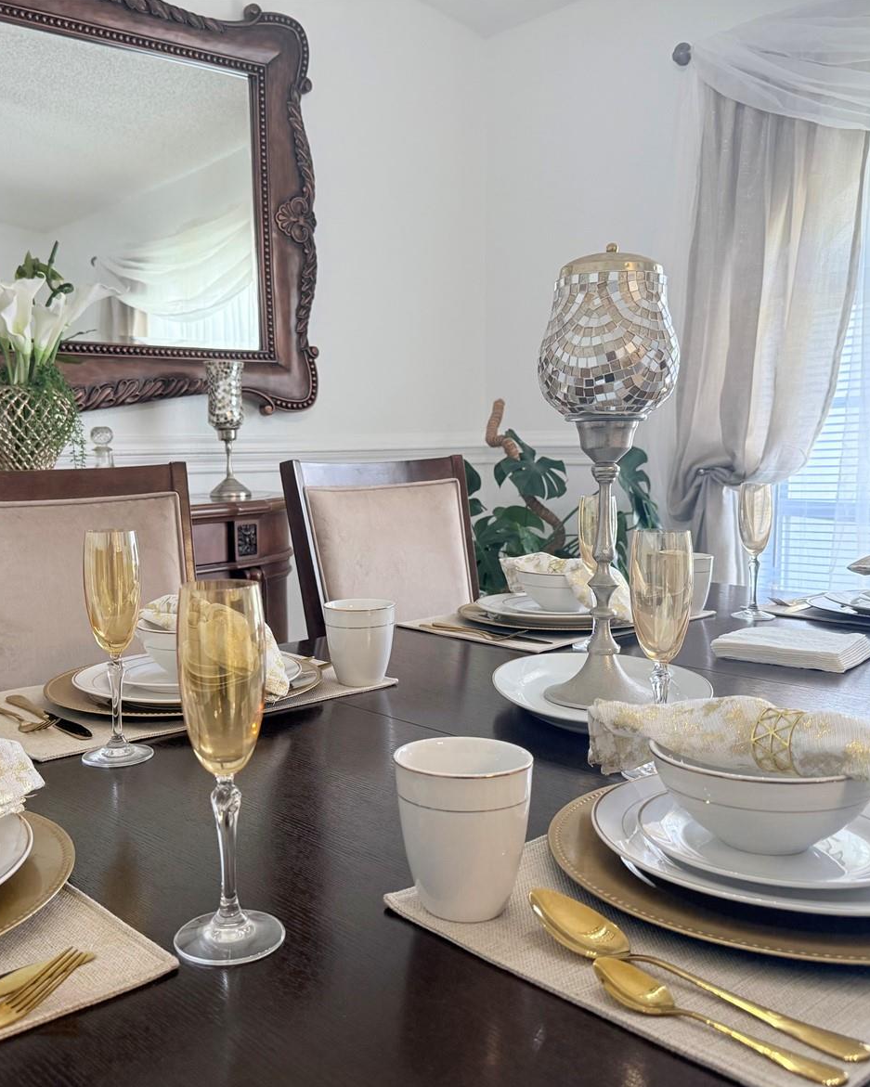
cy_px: 552
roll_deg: +0.6
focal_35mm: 32
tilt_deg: -6.3
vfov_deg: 55.7
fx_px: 1030
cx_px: 361
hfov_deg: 45.6
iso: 200
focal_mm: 6.76
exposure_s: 1/194
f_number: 1.78
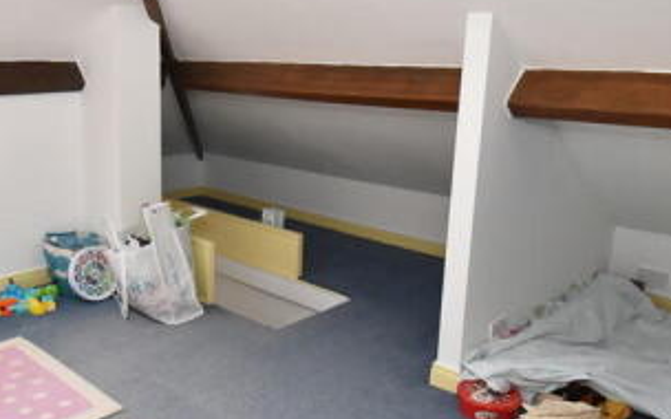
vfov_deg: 38.3
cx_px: 209
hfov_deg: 56.5
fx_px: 603
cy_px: 202
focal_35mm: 33
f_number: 7.1
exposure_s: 1/200
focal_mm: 10
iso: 800
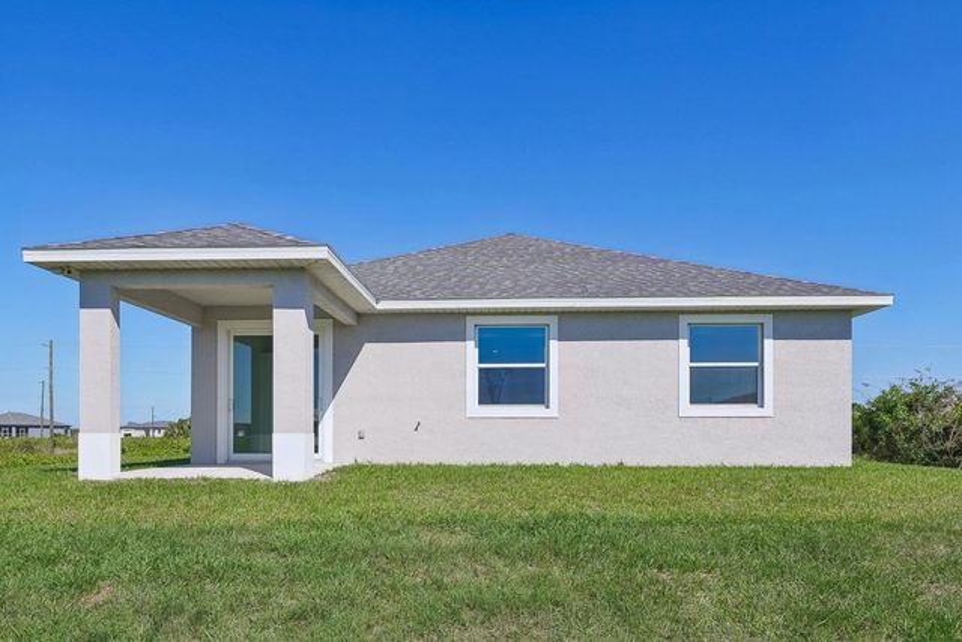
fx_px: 561
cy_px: 321
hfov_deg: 81.2
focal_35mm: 21
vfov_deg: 59.5
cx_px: 481
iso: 50
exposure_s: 1/250
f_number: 8
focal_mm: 14
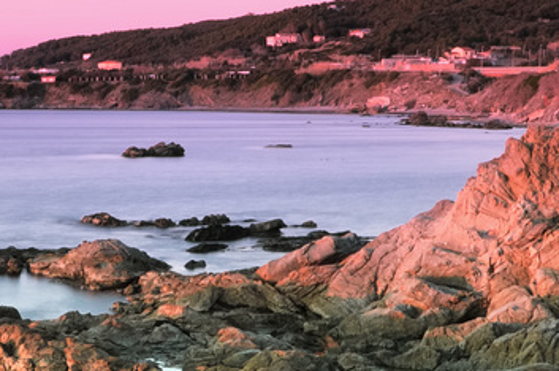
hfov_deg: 20.4
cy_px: 228
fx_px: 1503
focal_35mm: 97
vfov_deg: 14.0
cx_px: 7
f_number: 20
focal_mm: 14
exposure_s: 13
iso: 100
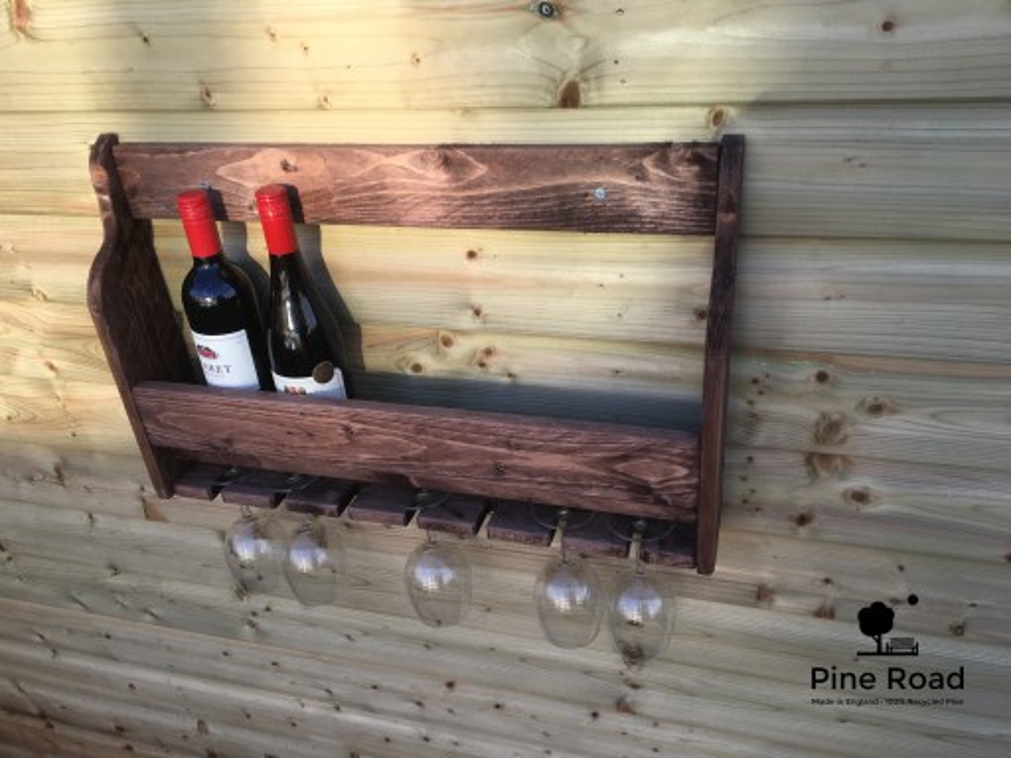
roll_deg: +6.5
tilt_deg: -31.5
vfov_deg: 48.2
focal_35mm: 29
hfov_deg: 61.7
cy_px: 379
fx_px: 847
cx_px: 506
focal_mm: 4.15
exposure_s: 1/236
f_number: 2.2
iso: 25
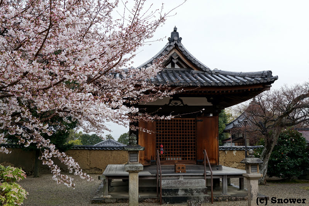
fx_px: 309
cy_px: 103
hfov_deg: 53.1
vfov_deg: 36.9
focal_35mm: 36
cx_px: 154
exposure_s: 1/100
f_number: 5
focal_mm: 24
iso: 100
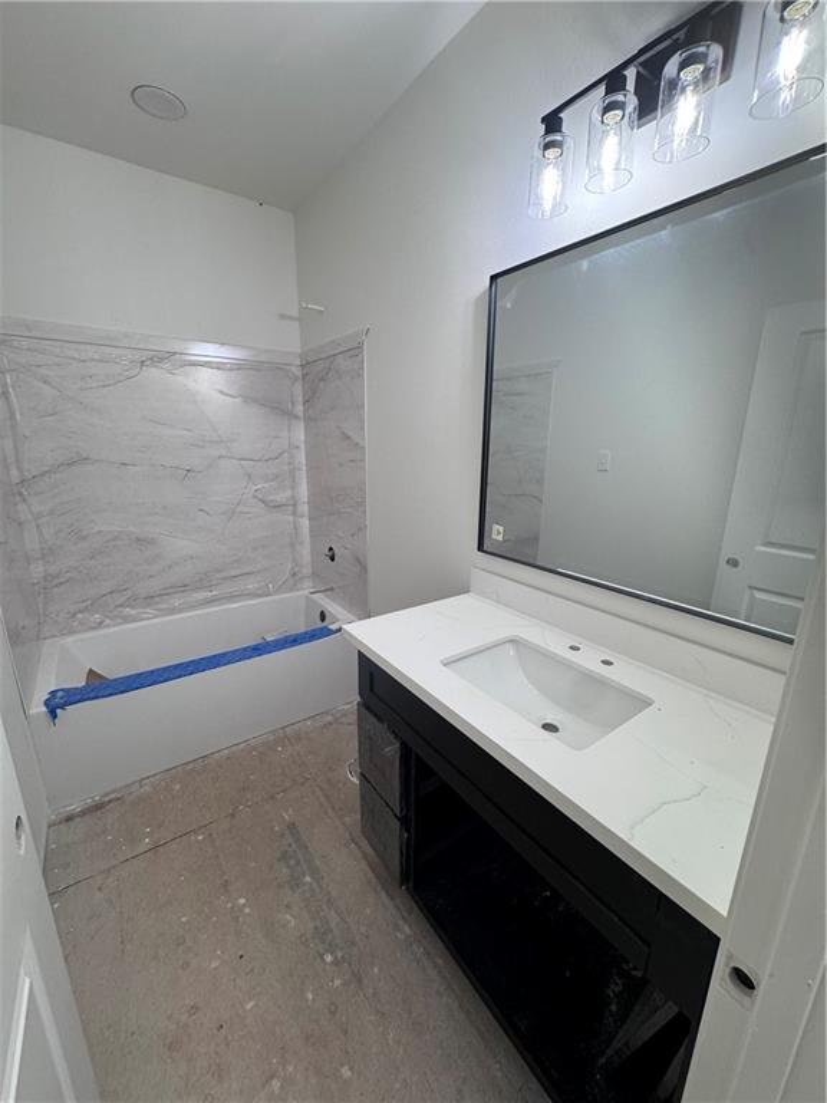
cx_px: 414
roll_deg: -0.3
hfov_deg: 85.7
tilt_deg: -14.6
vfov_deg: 102.1
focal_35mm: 14
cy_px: 552
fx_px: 446
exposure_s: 1/120
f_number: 2.2
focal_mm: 2.22
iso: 160
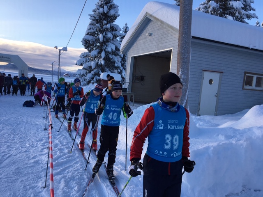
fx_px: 220
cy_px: 98
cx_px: 132
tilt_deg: -4.5
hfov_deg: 61.7
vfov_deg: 48.2
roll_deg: -5.2
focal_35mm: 29
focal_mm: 4.15
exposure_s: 1/557
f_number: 2.2
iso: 25
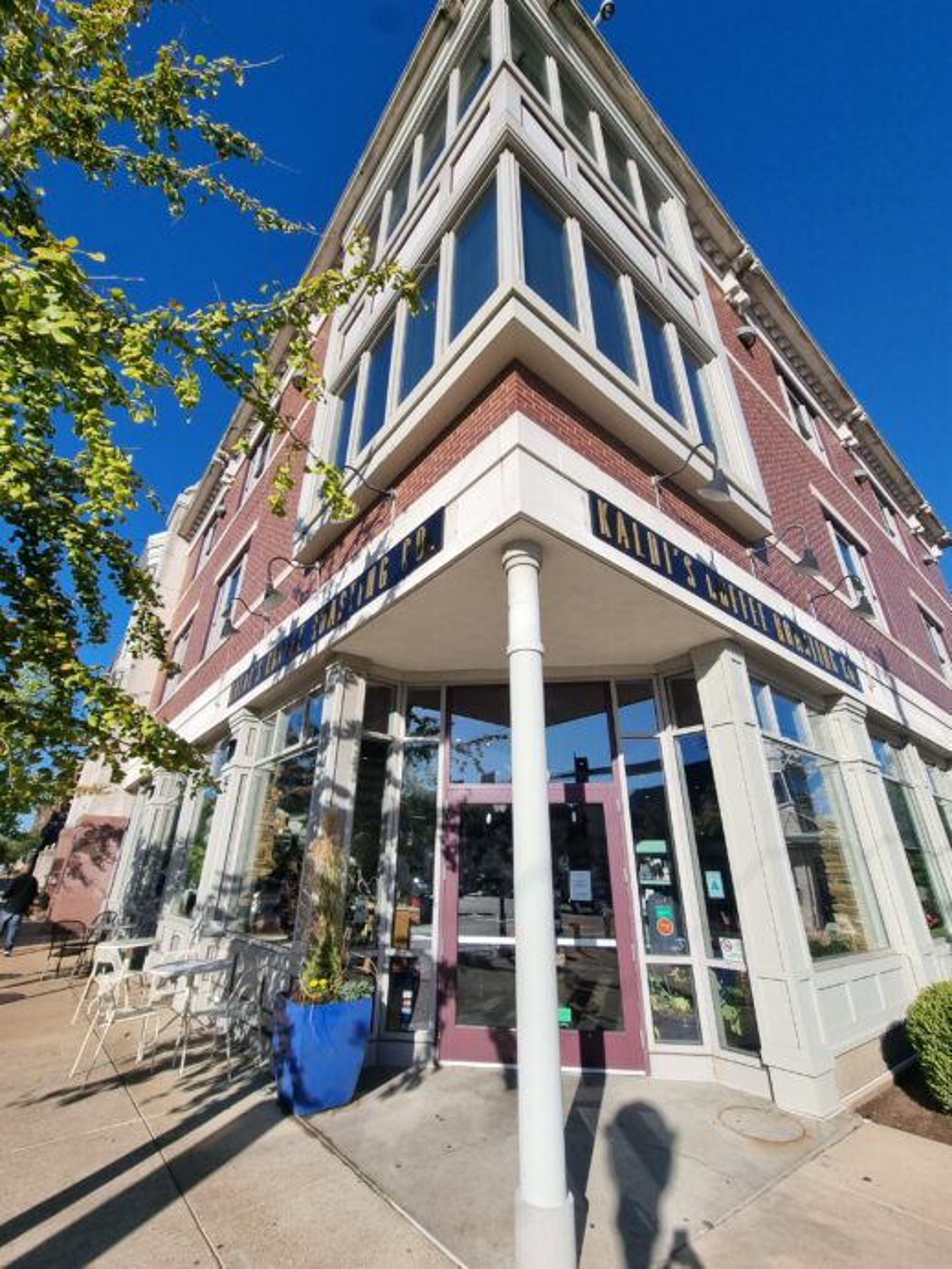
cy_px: 634
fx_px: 477
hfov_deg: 89.9
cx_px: 476
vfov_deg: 106.2
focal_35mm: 13
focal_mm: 2.2
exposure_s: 1/1776
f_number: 2.2
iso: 50
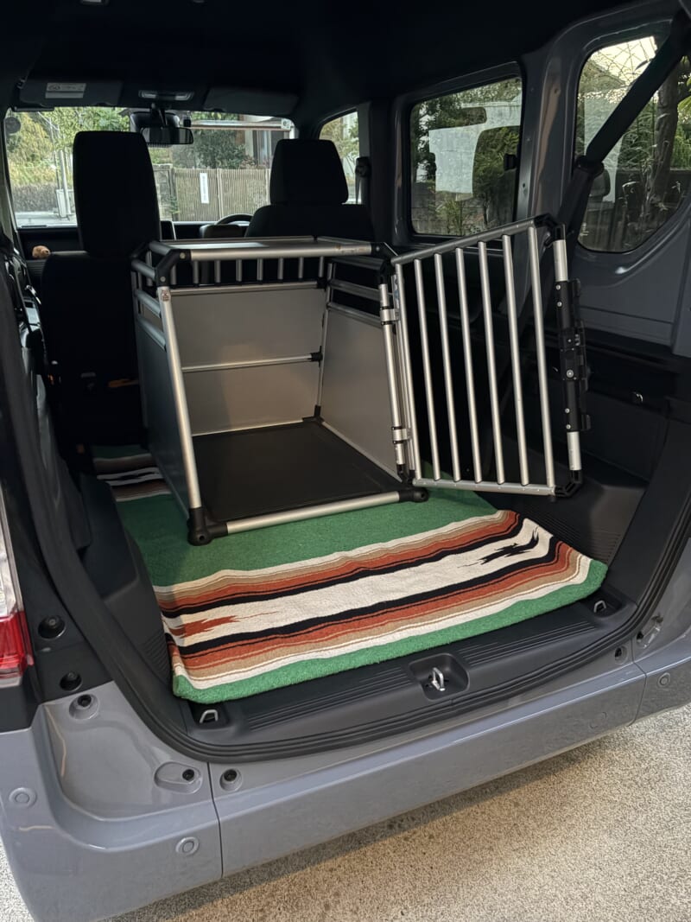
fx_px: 692
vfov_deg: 67.3
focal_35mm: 26
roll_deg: +0.2
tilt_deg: -22.6
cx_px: 346
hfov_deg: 53.1
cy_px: 461
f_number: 1.6
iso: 1000
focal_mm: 5.96
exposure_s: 1/17
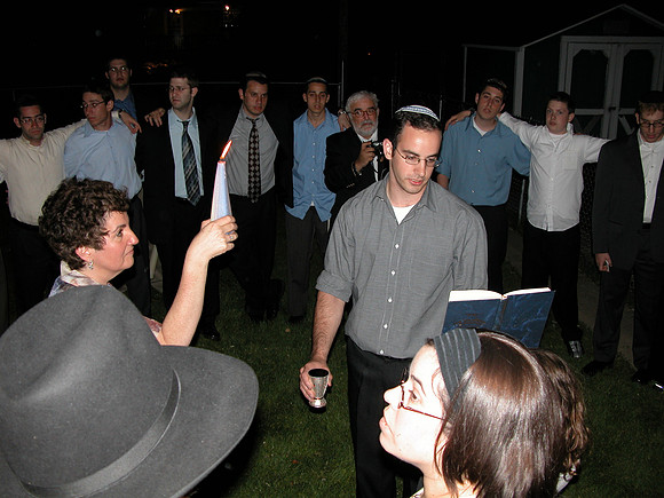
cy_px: 249
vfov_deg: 41.8
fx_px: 652
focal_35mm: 34
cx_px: 332
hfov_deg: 54.0
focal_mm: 8.9
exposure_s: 1/60
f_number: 2.8
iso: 100
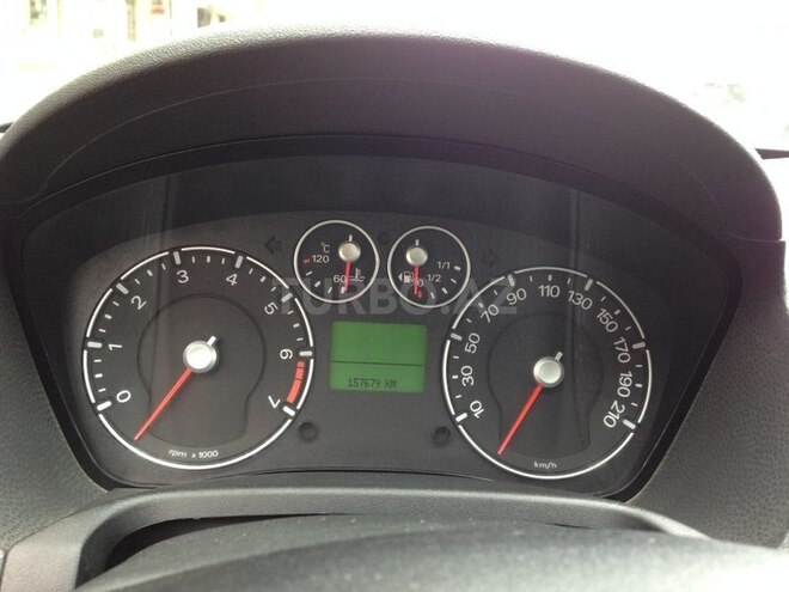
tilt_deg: -18.6
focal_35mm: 33
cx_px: 394
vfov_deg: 42.9
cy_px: 296
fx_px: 752
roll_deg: -4.2
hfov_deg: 55.4
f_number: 2.4
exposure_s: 1/20
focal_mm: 4.12
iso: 100
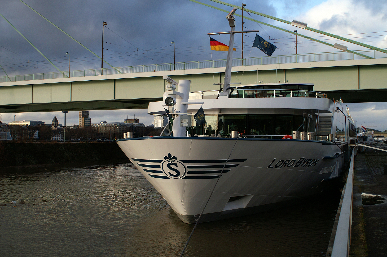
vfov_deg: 29.8
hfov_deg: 43.6
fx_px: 483
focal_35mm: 45
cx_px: 194
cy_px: 128
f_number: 7.1
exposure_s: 1/160
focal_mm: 30
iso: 100
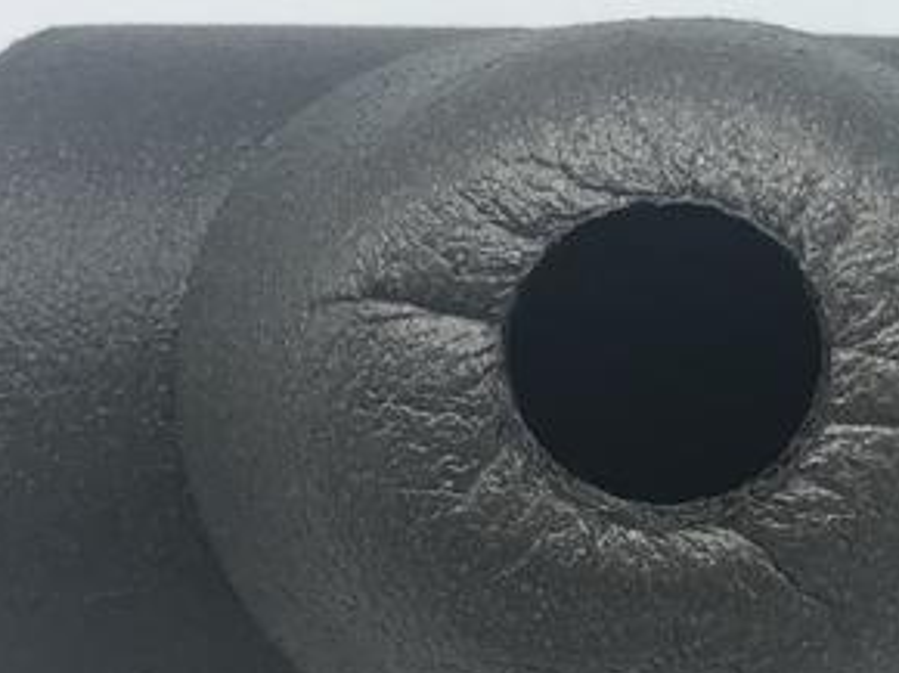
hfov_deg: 21.9
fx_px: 2258
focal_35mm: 87
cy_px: 547
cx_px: 834
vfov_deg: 16.8
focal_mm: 3.99
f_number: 1.8
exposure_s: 1/556
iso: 20
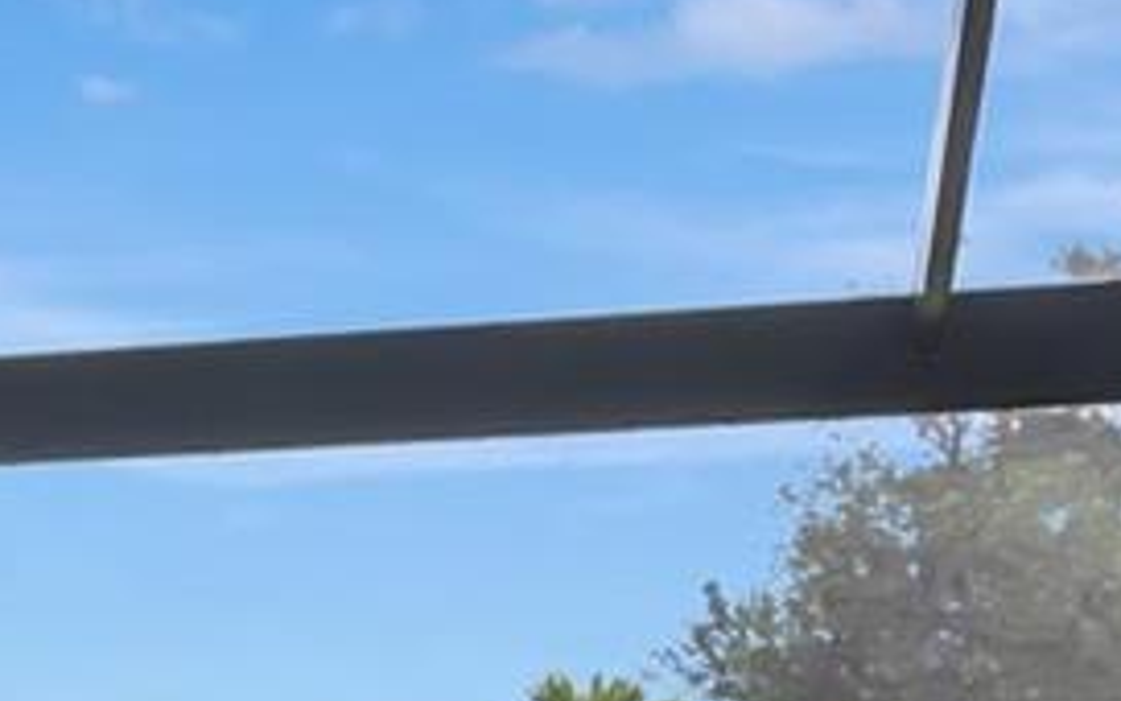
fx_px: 3574
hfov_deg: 14.8
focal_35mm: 117
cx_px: -1072
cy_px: 1052
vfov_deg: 10.8
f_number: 9
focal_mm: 13
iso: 800
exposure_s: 1/800
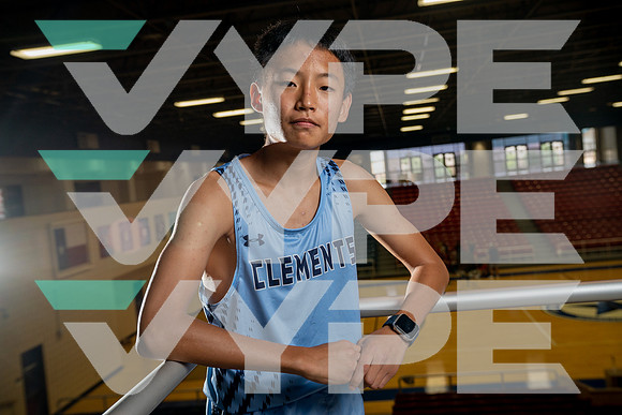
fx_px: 657
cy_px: 208
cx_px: 311
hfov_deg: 50.7
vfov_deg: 35.1
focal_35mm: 38
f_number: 5
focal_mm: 38
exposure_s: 1/250
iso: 800
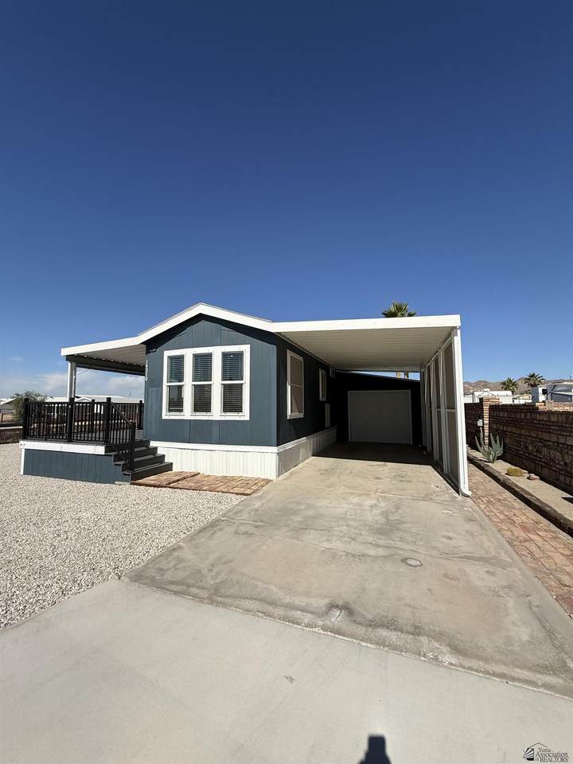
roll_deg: -0.2
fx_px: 309
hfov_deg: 85.7
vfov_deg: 102.1
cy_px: 382
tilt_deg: +6.3
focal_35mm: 14
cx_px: 286
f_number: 2.2
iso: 50
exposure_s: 1/5155
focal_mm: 2.22
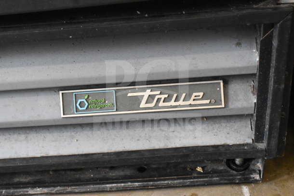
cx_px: 147
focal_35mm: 51
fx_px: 417
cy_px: 98
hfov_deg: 38.9
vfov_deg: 26.5
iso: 6400
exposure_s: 1/160
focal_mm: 34
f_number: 6.3
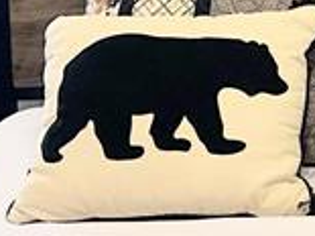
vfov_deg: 8.9
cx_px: 490
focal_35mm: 159
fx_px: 1446
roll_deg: +1.8
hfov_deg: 11.8
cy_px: -201
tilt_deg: -5.0
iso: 160
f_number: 1.78
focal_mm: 6.86
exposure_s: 1/60
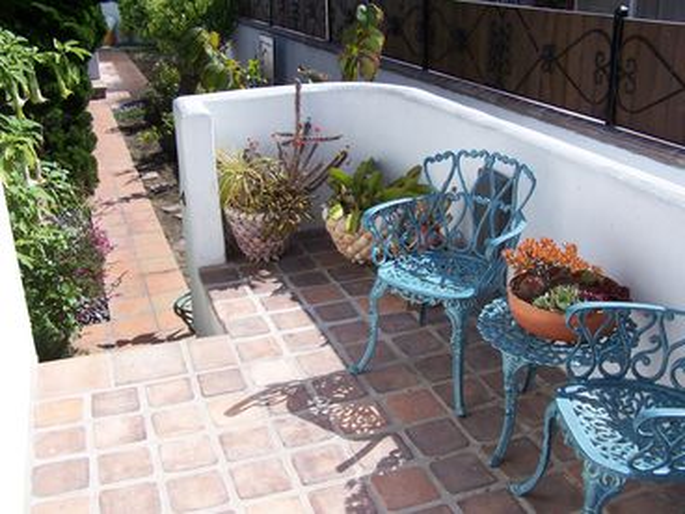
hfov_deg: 49.0
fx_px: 752
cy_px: 257
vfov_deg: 37.7
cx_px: 342
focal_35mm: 38
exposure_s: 1/750
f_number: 4
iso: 80
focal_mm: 6.3
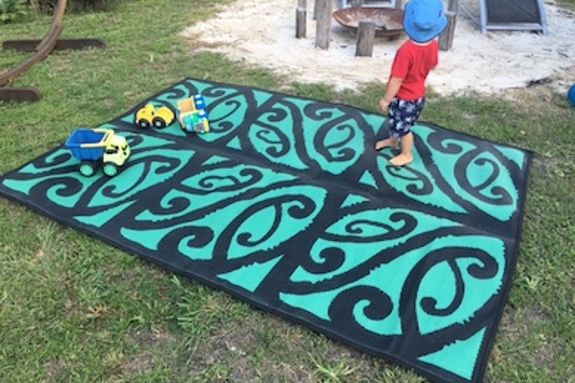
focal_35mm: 31
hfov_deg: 60.3
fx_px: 495
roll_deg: +0.8
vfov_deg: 42.2
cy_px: 166
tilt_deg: -31.3
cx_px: 285
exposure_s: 1/114
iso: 25
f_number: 2.2
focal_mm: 4.15
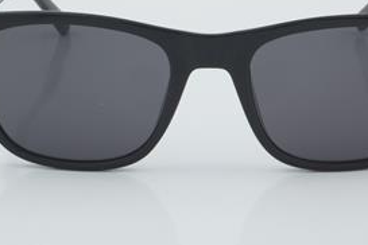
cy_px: 78
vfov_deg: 11.3
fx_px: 1234
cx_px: 212
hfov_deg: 17.0
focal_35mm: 121
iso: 100
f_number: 32
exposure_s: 1/4
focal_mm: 55
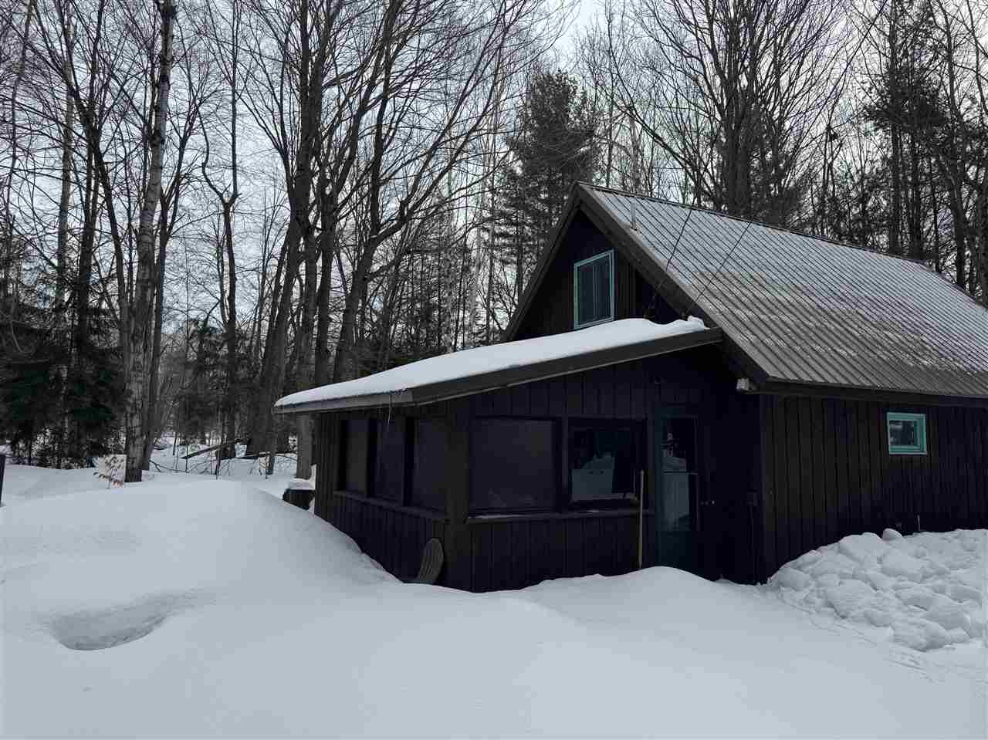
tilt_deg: +6.8
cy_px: 370
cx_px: 494
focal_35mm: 24
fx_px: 685
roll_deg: -0.2
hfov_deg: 71.6
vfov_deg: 56.8
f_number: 1.78
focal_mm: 6.76
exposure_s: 1/5348
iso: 80
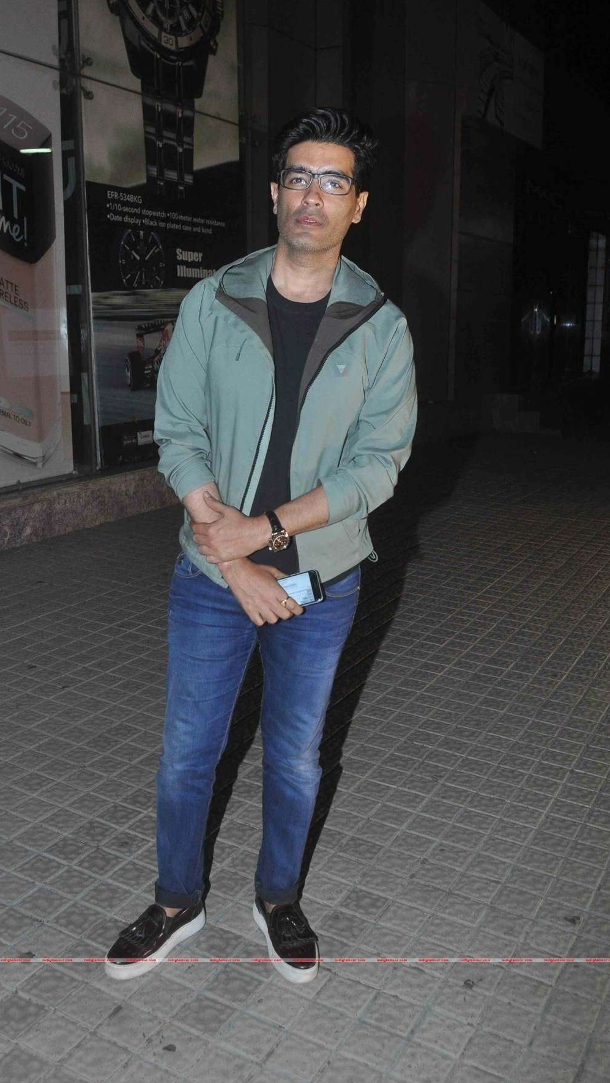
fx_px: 920
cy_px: 547
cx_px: 266
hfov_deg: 36.6
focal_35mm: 32
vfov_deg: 61.0
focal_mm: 20
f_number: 6.3
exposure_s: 1/200
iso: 800
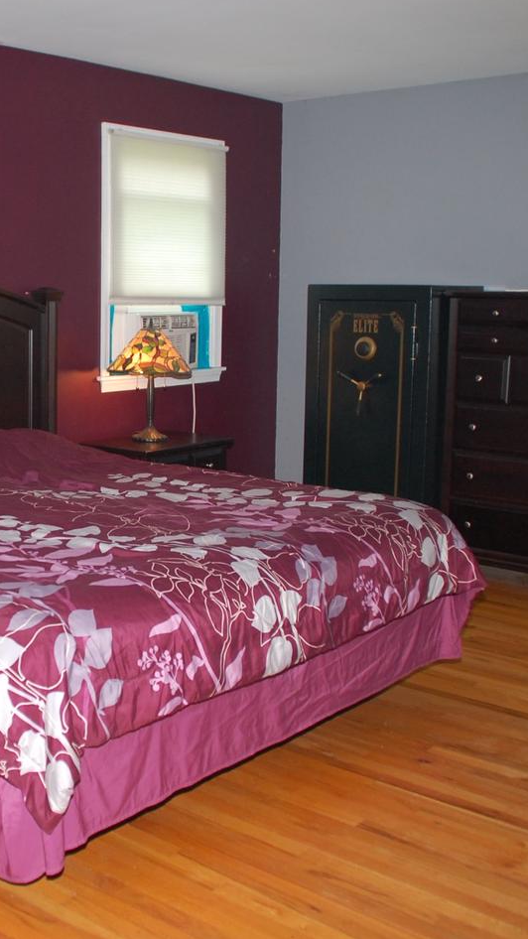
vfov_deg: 47.4
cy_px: 465
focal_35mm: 43
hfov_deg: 26.5
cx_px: 29
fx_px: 1070
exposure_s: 1/60
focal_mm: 18
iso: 400
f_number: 4
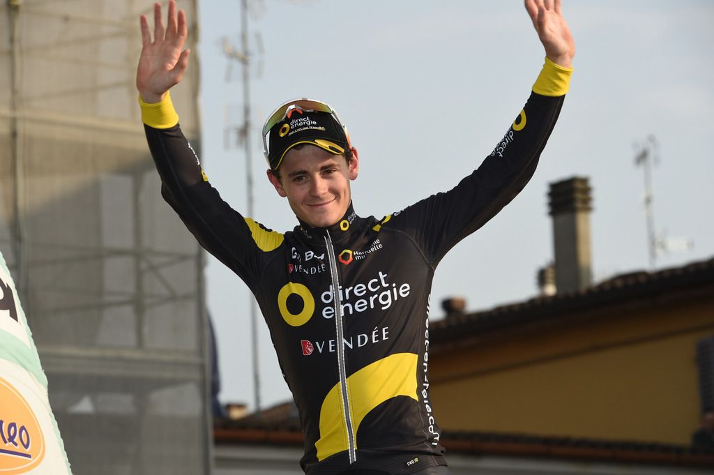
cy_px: 238
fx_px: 2973
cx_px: 357
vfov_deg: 9.1
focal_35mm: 150
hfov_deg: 13.7
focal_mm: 150
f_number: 9
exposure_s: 1/250
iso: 200
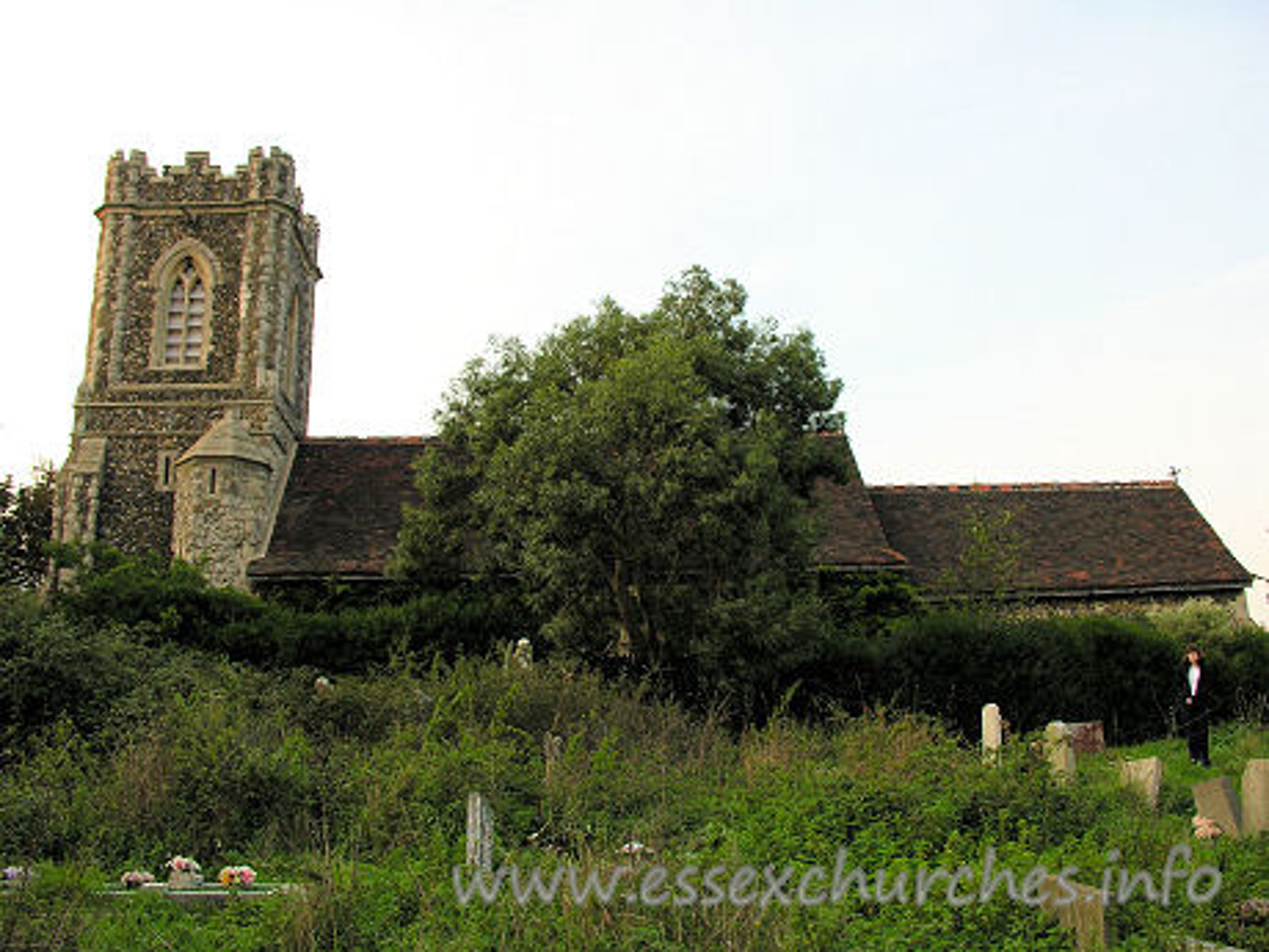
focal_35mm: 35
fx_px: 1283
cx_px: 634
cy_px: 476
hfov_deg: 52.6
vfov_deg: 40.7
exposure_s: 1/48.6
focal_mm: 8.9
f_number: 3.2
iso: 50
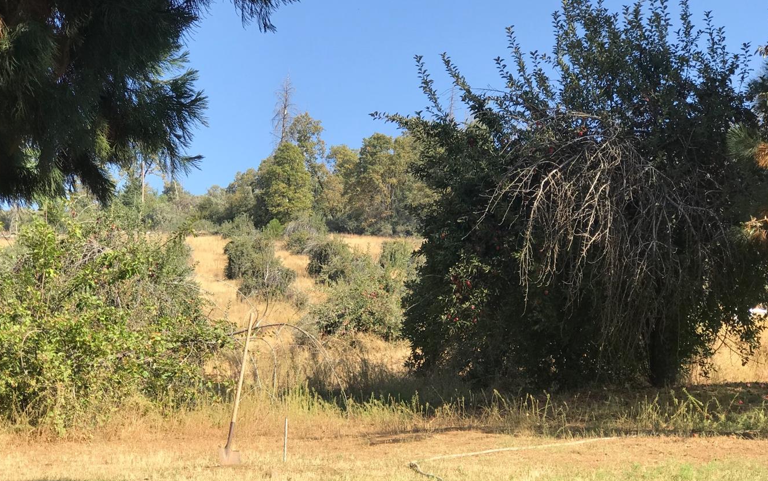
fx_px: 1424
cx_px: 341
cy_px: 278
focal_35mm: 68
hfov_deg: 30.2
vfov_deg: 19.1
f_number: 2.8
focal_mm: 6.6
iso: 20
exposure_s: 1/414
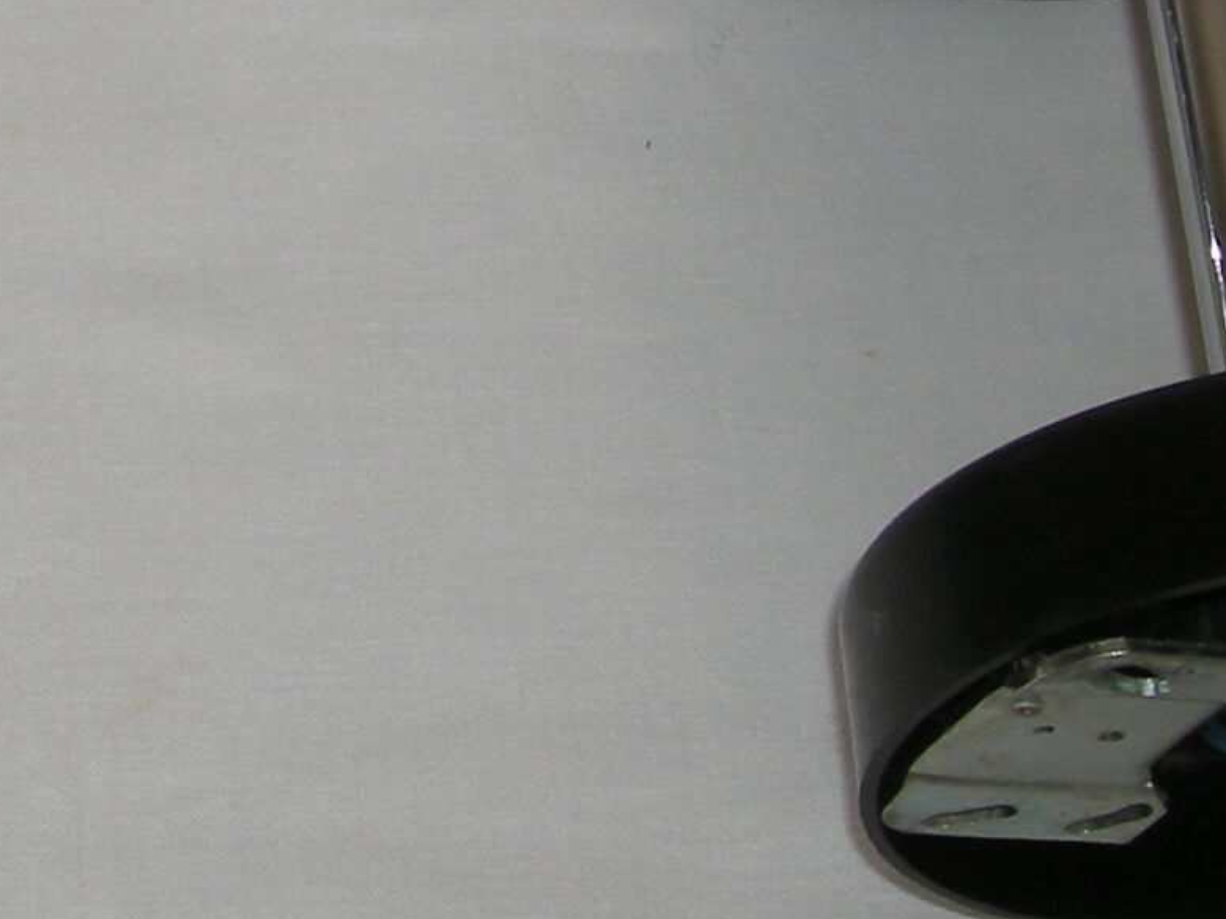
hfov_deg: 13.6
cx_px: -502
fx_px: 4887
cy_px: -460
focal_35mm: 138
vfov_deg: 10.4
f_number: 2.8
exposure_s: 1/57.4
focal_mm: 5.7
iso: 50
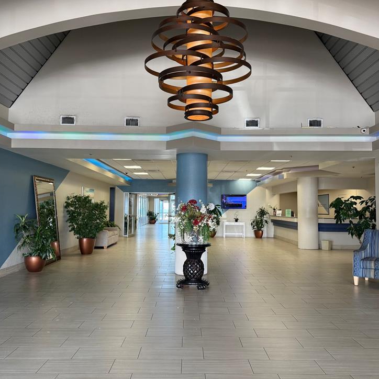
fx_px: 372
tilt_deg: +4.8
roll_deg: -1.6
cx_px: 193
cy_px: 184
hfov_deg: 54.0
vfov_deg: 54.0
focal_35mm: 30
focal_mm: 6.76
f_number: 1.78
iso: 160
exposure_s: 1/120
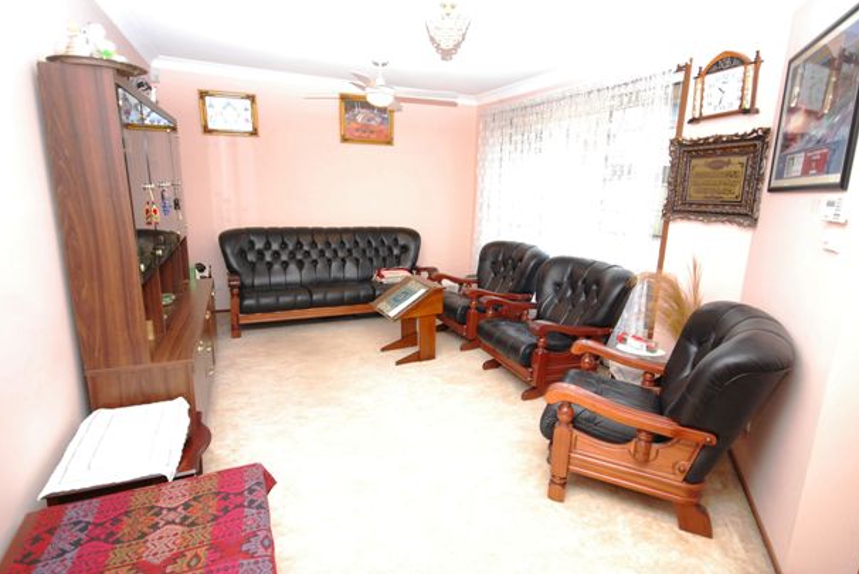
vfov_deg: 64.6
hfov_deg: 86.8
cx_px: 444
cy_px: 276
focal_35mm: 19
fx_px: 454
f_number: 4.5
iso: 1100
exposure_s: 1/60
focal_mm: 12
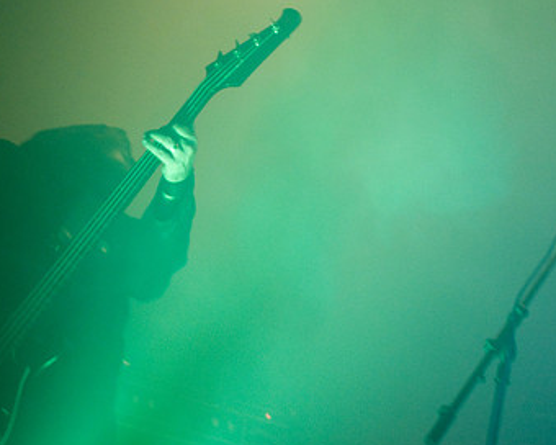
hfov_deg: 26.1
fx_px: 1185
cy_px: 248
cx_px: 149
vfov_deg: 21.3
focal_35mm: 72
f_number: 1.4
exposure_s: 1/30
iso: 1000
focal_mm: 30
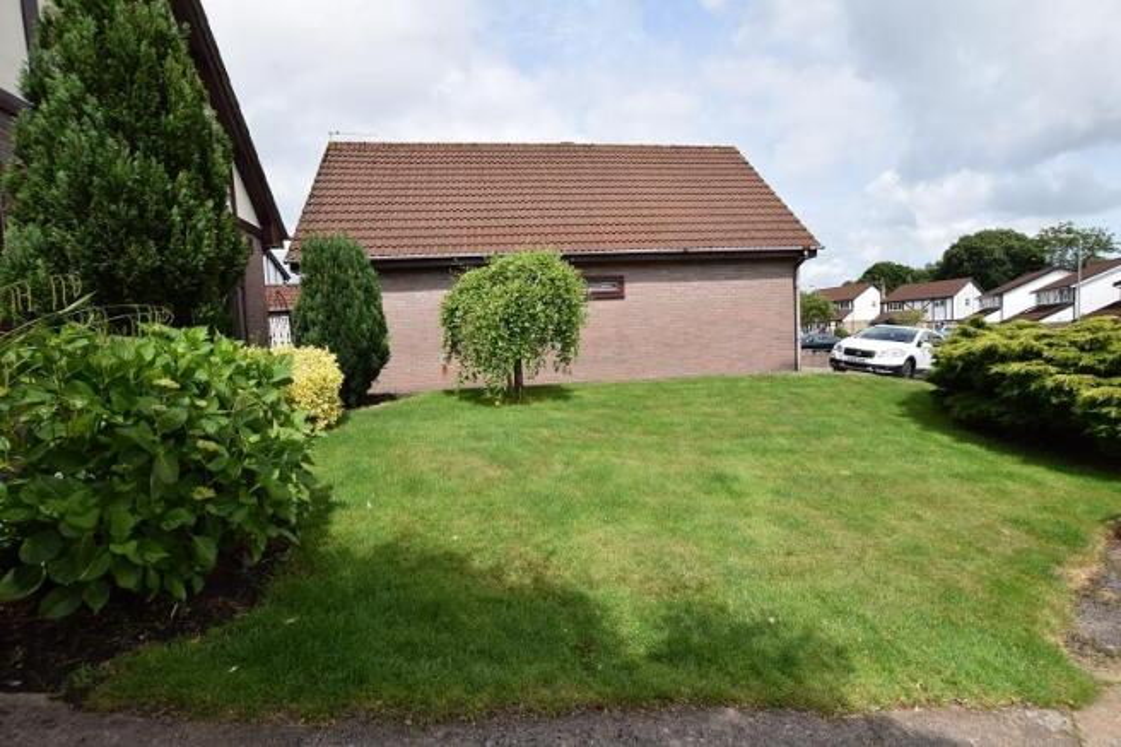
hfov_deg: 100.4
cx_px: 560
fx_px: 467
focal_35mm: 15
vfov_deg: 77.3
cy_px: 374
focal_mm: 10
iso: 200
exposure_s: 1/320
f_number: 9
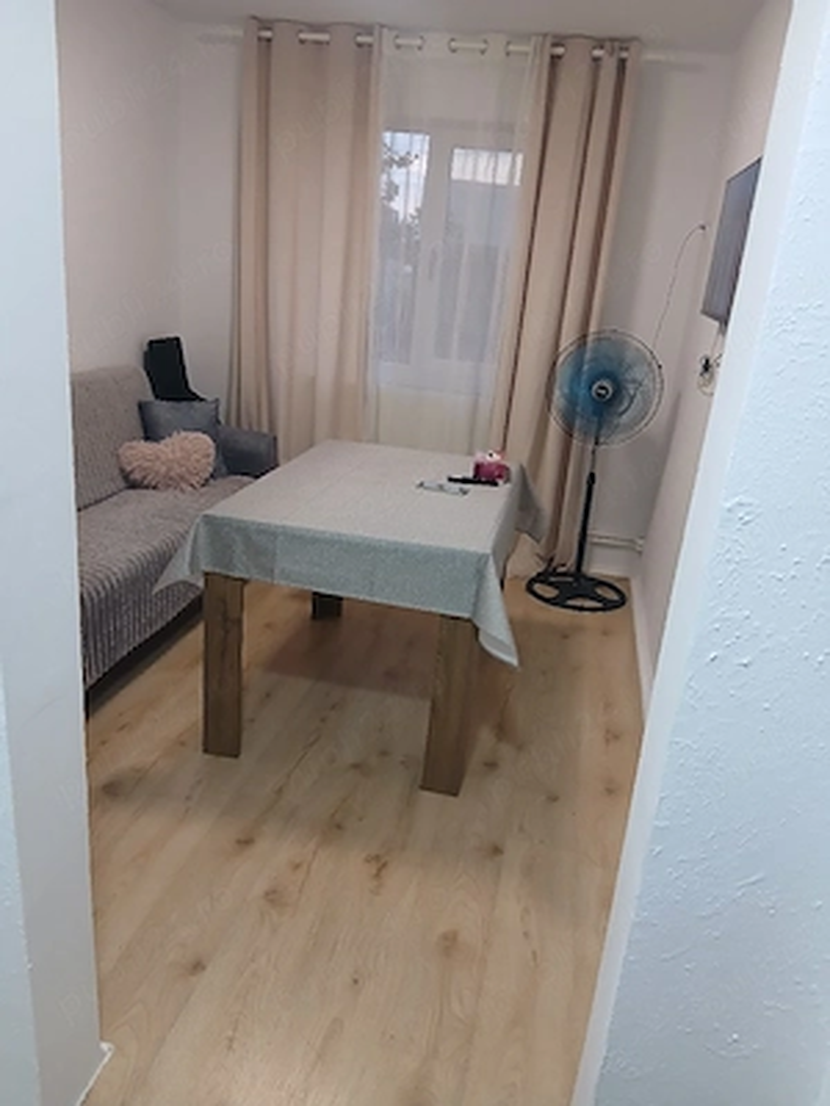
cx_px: 415
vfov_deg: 67.3
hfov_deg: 53.1
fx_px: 831
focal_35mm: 26
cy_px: 553
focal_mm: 3.98
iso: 200
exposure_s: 1/50.3
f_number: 1.8
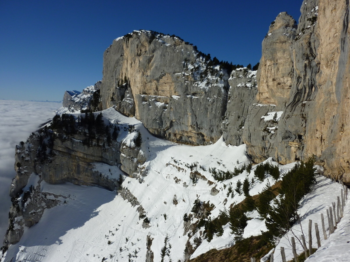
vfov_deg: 54.9
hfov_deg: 69.4
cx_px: 175
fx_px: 253
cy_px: 131
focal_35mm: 25
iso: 80
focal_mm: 4.5
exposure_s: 1/200
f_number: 10
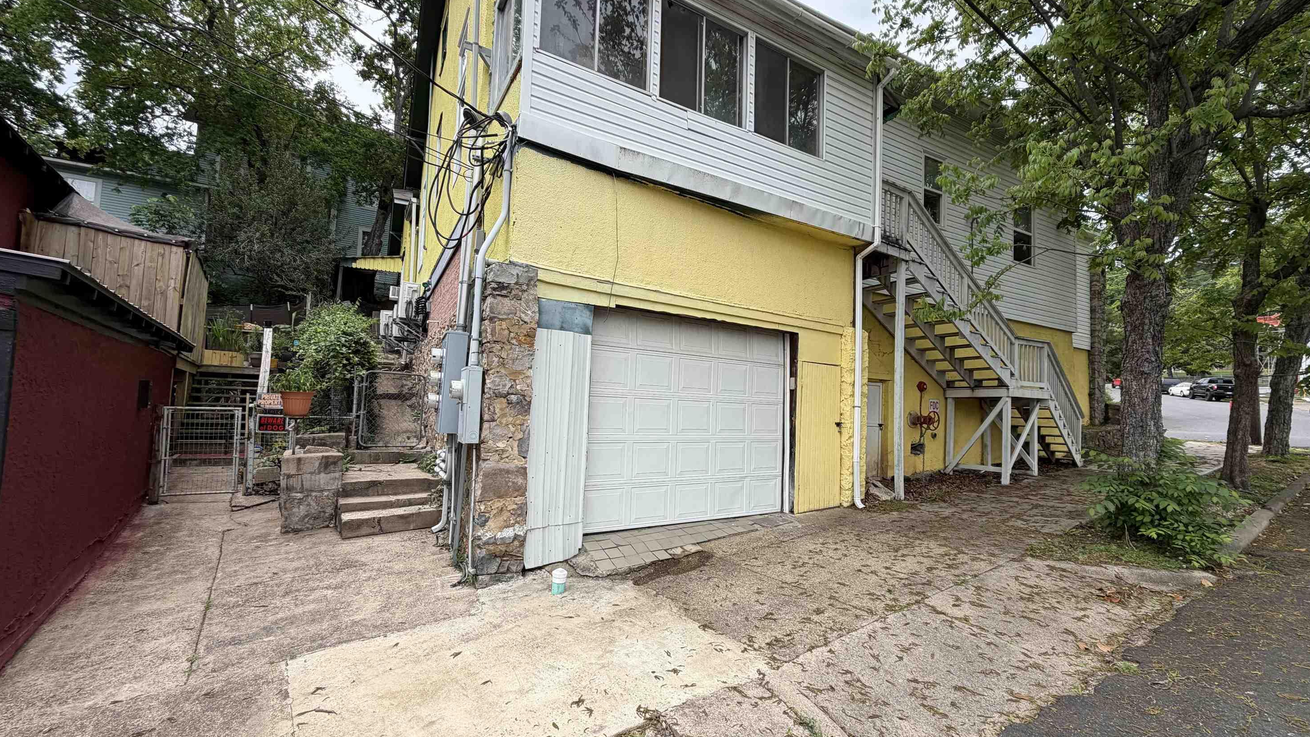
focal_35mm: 16
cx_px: 671
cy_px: 382
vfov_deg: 67.1
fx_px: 556
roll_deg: -2.3
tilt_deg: +4.0
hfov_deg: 99.4
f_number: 2.2
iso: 40
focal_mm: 2.22
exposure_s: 1/672
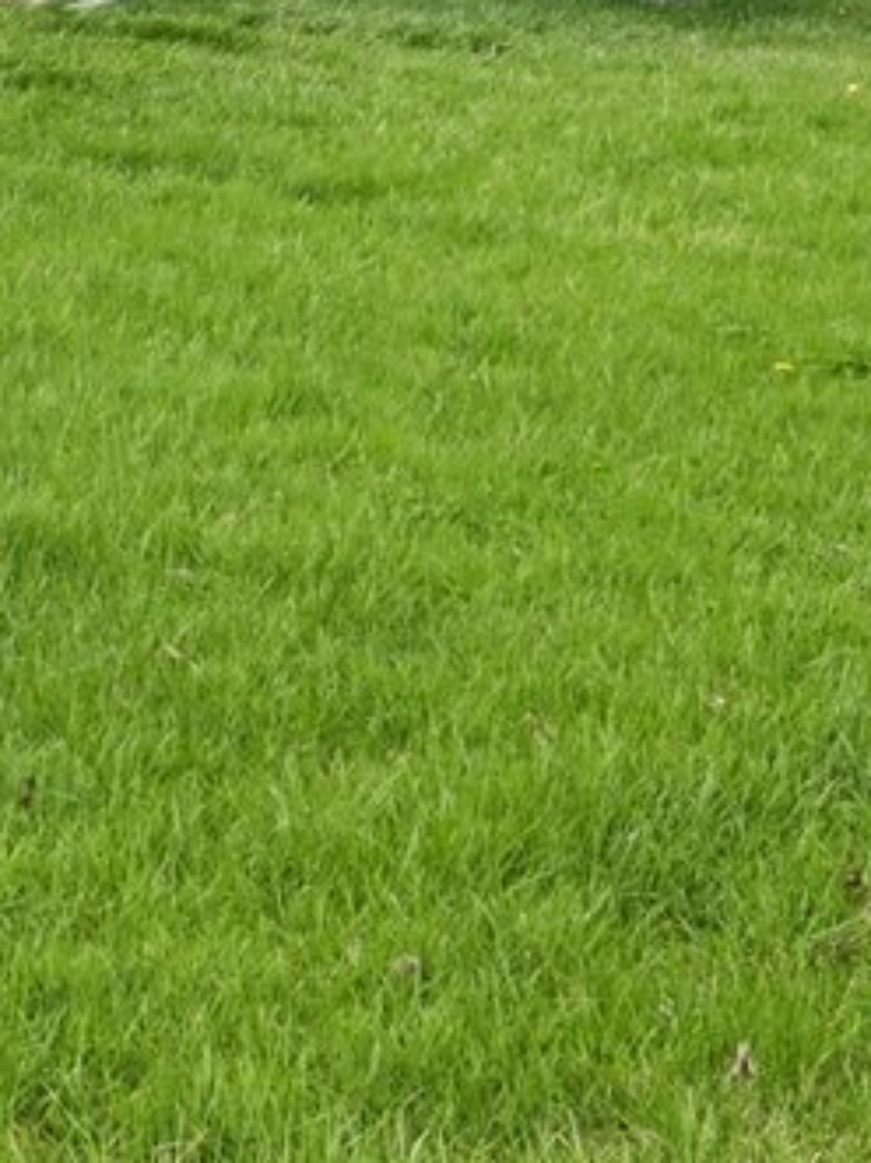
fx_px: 4196
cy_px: -283
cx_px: -1328
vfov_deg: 15.1
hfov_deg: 10.1
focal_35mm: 125
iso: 100
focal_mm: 21
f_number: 8
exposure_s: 1/200
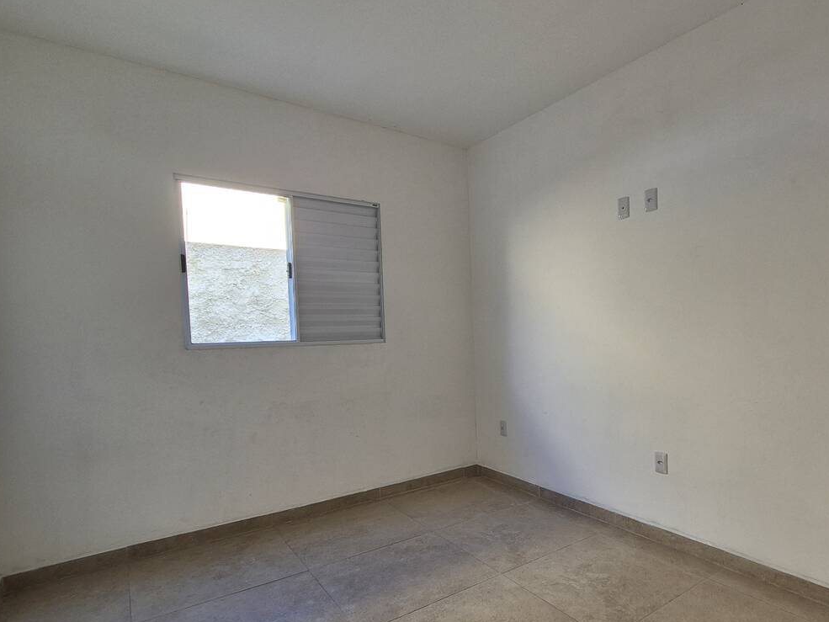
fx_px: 455
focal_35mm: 19
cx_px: 542
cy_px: 353
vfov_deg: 68.4
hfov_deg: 82.2
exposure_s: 1/60
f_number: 2.2
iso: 64
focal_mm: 2.2
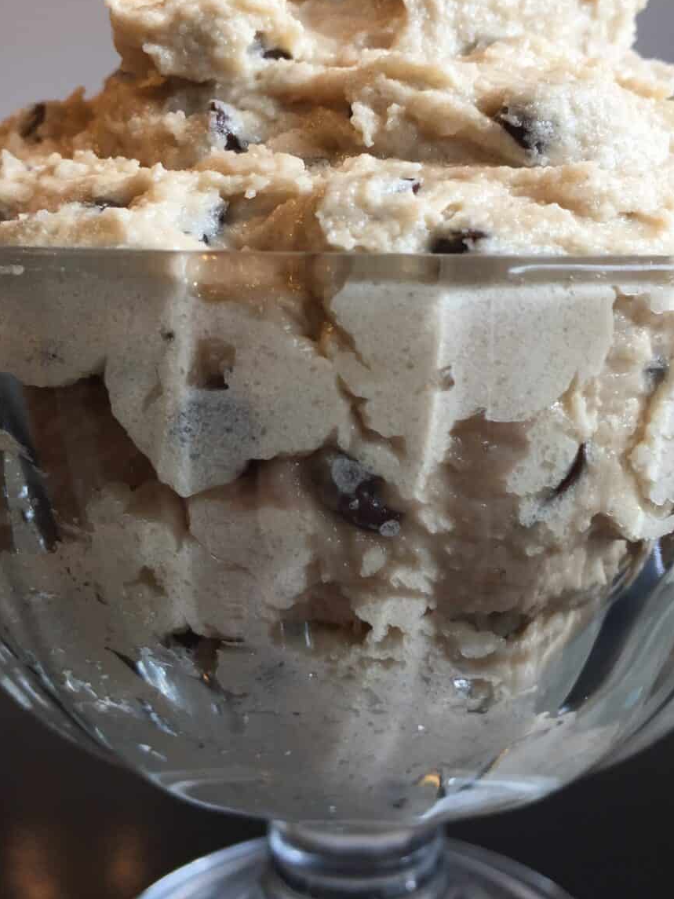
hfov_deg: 37.7
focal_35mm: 38
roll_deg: -1.7
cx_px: 364
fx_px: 986
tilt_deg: -9.2
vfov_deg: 48.9
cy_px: 408
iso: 32
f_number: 2.2
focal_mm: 4.15
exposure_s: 1/40
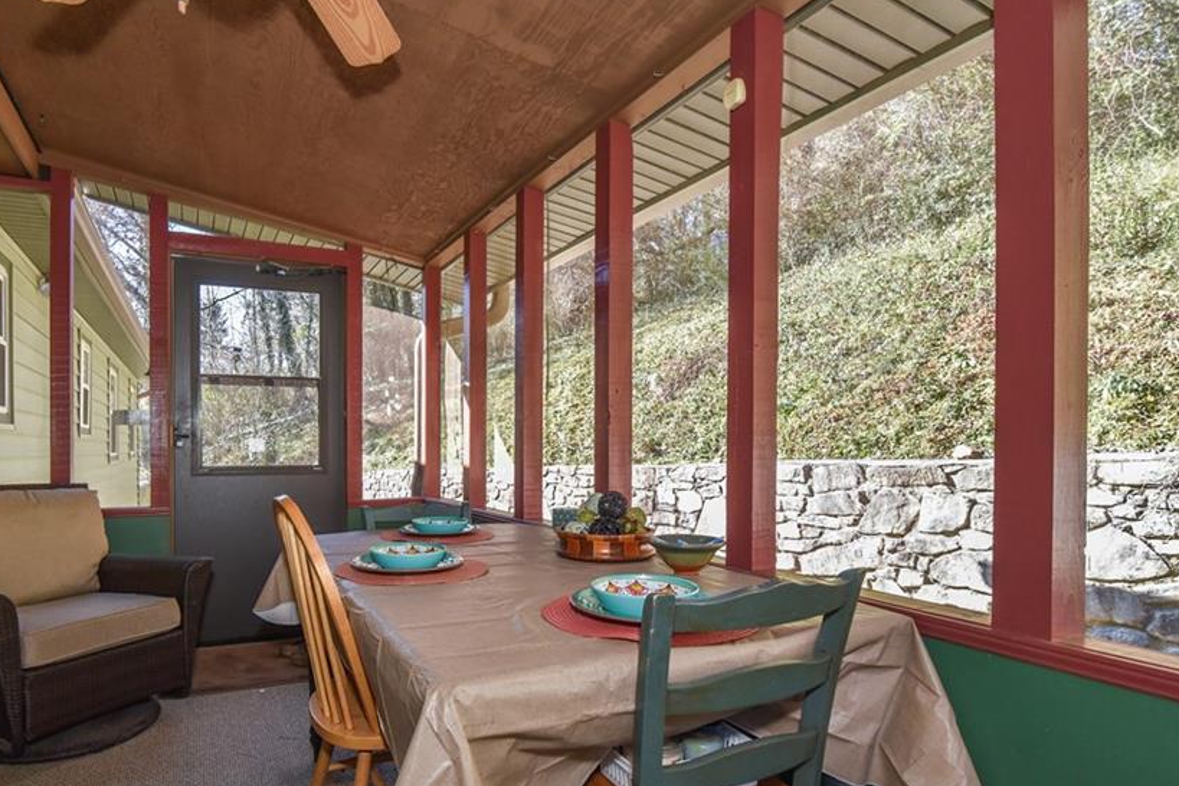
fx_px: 655
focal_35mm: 20
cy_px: 454
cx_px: 469
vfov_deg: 61.6
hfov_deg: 82.9
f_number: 9
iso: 1000
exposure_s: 1/200
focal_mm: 16
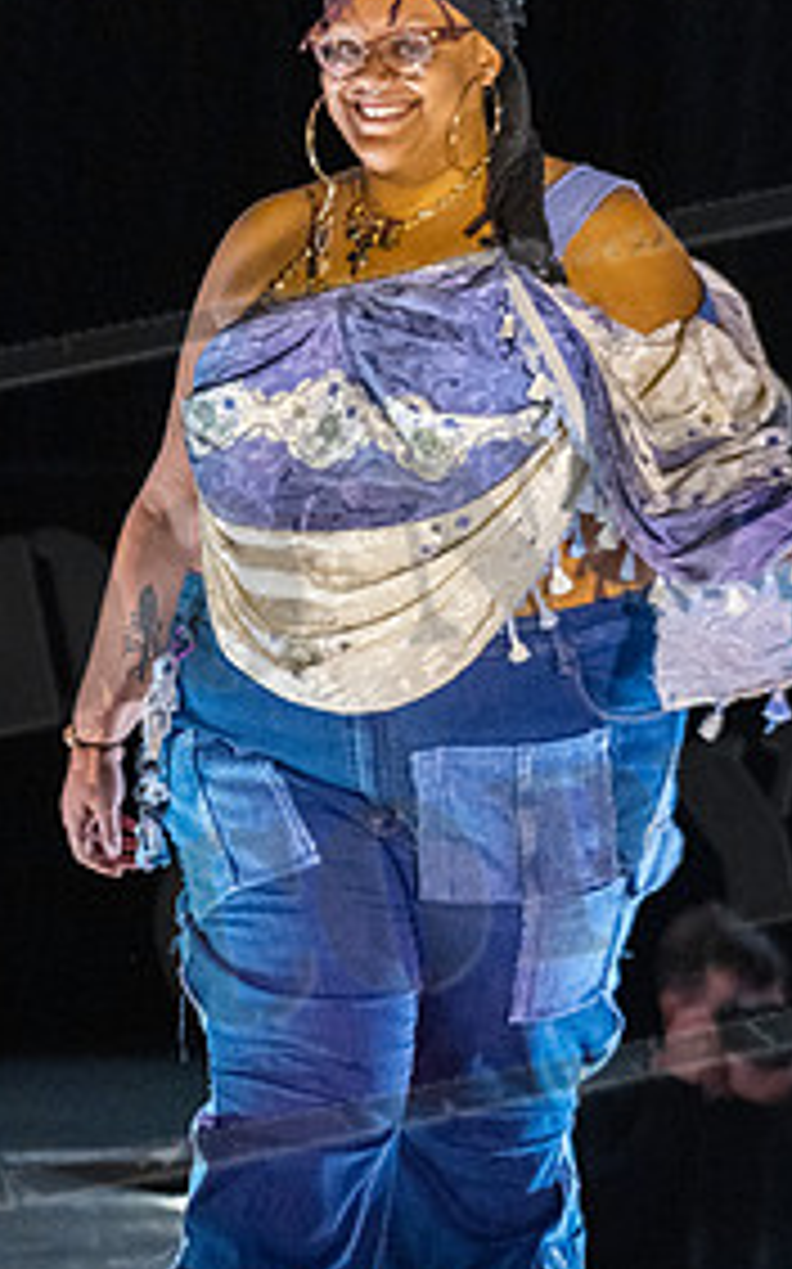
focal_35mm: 307
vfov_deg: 6.8
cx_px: 446
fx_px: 10613
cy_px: 693
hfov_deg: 4.3
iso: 8000
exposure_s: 1/250
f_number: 4
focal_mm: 189
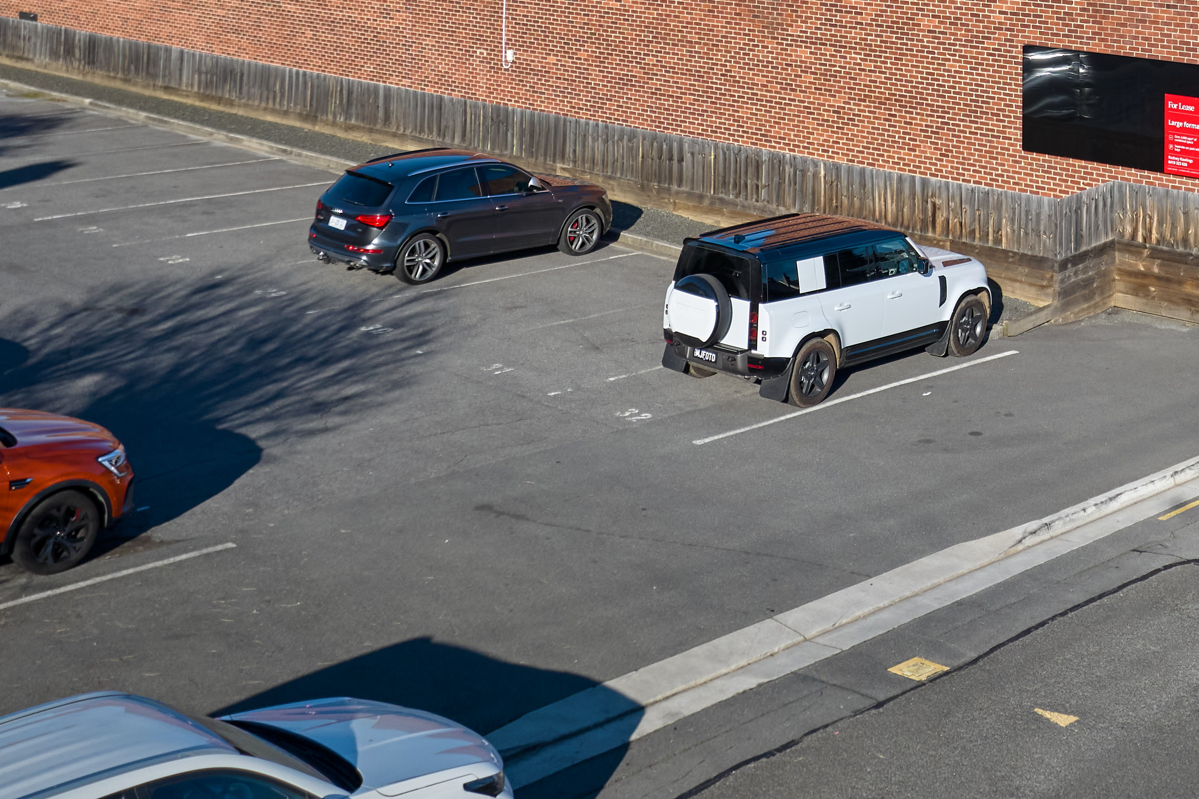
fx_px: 1798
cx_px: 1126
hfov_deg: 34.4
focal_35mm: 54
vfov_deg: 23.8
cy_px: -26
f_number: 2.8
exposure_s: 1/1600
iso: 100
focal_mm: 12.29
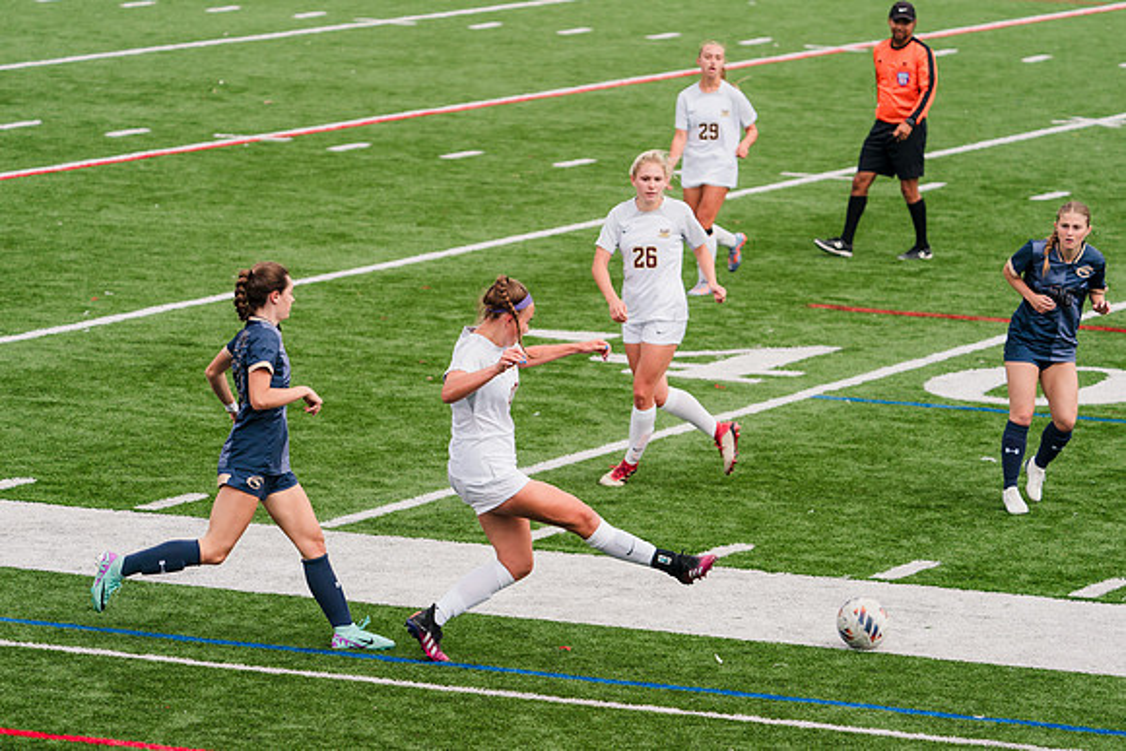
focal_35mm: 205
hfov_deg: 10.0
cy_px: 376
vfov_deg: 6.7
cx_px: 563
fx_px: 6413
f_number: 5.6
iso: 400
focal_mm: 205
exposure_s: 1/1600
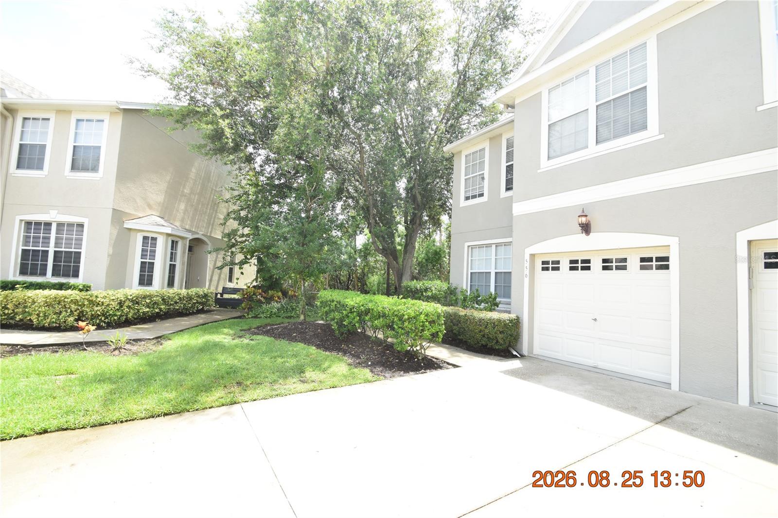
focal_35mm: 15
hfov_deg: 100.4
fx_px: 324
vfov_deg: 77.3
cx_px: 389
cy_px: 259
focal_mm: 10
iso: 400
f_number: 8
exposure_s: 1/250
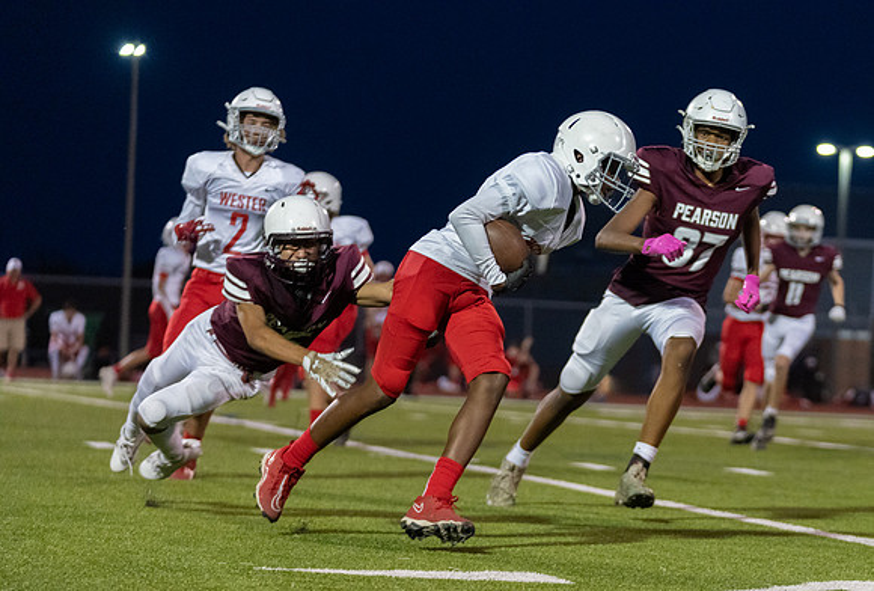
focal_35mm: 159
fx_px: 3874
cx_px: 629
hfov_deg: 12.8
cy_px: 419
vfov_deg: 8.7
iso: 5000
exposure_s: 1/1250
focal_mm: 111
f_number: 2.8
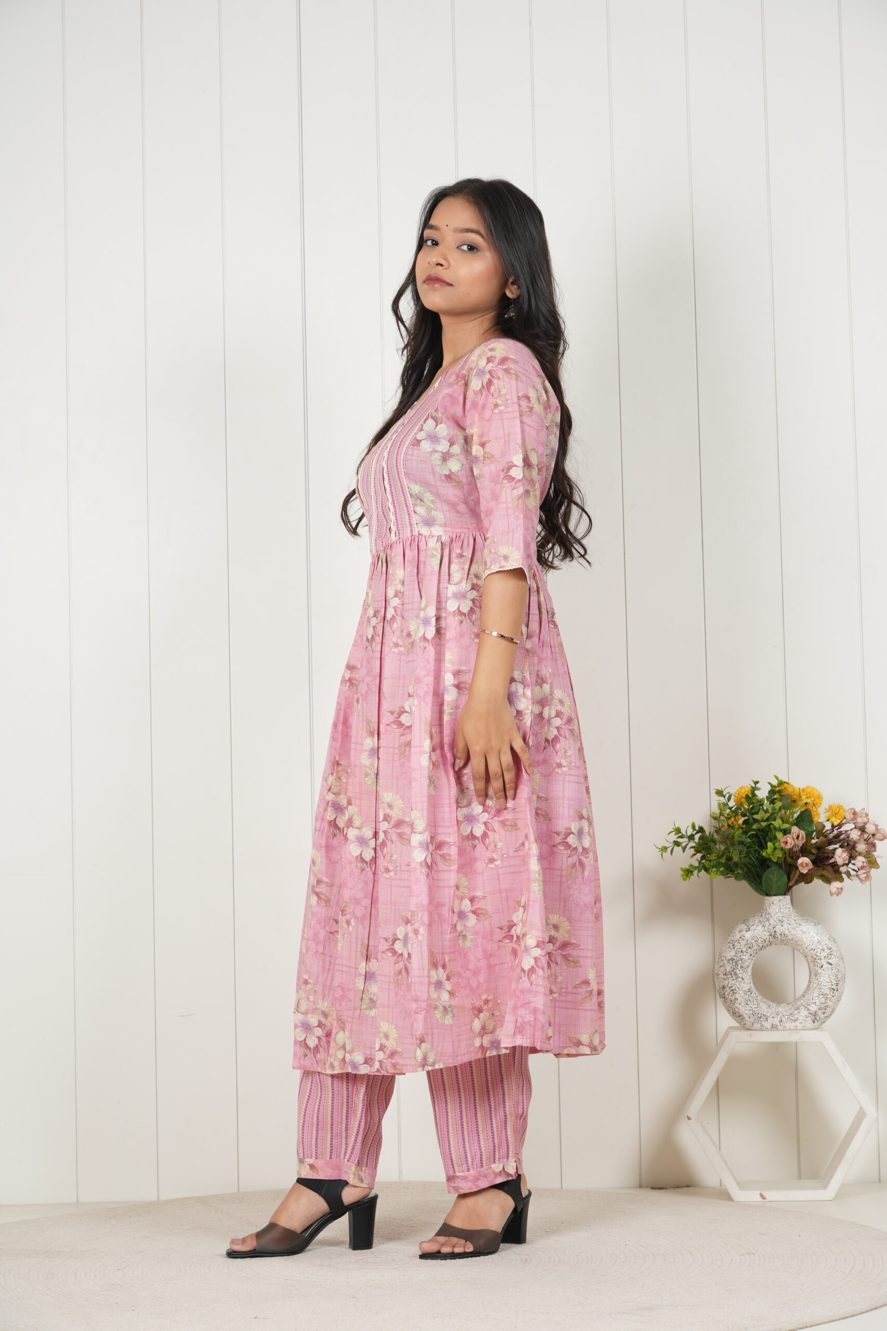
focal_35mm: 70
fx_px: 2587
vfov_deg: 28.8
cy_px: 666
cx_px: 444
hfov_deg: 19.5
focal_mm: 70
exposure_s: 1/125
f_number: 6.3
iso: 125
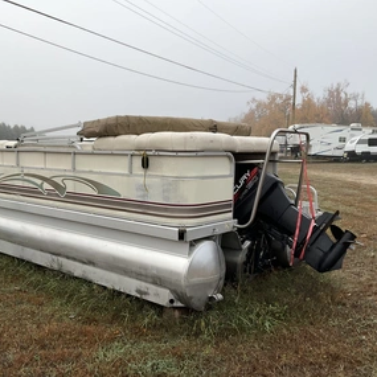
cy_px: 196
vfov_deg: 46.0
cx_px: 140
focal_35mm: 36
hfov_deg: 45.6
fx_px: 444
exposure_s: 1/176
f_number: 1.8
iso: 20
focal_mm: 3
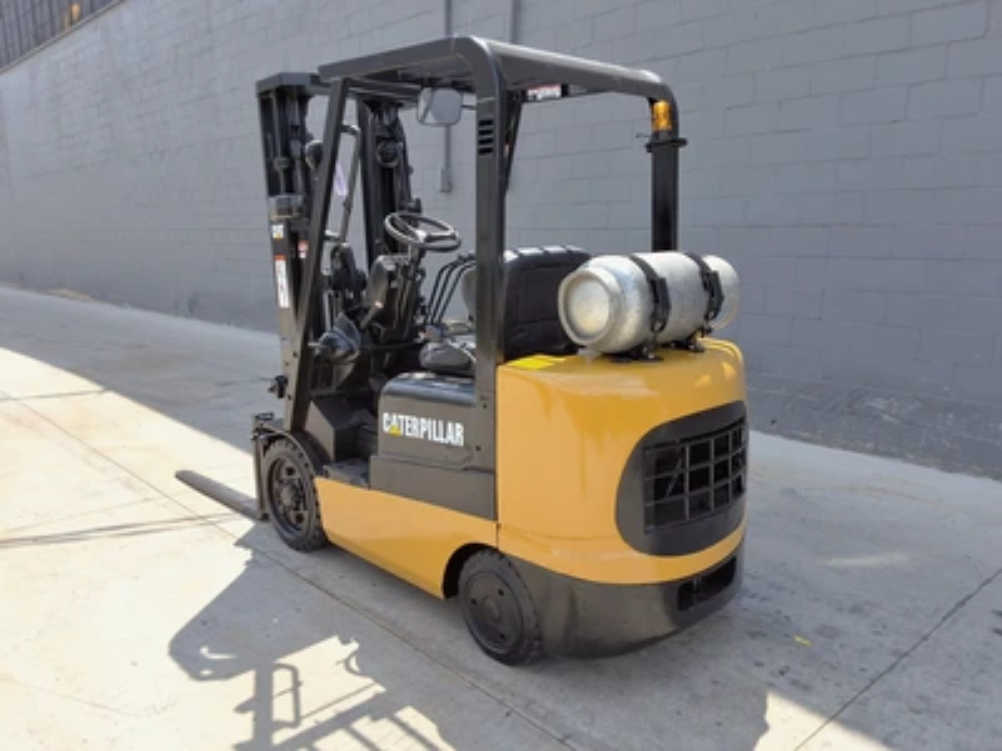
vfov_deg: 49.7
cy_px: 376
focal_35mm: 28
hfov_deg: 63.4
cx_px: 501
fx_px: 810
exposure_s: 1/978
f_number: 1.9
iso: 32
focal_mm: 2.91
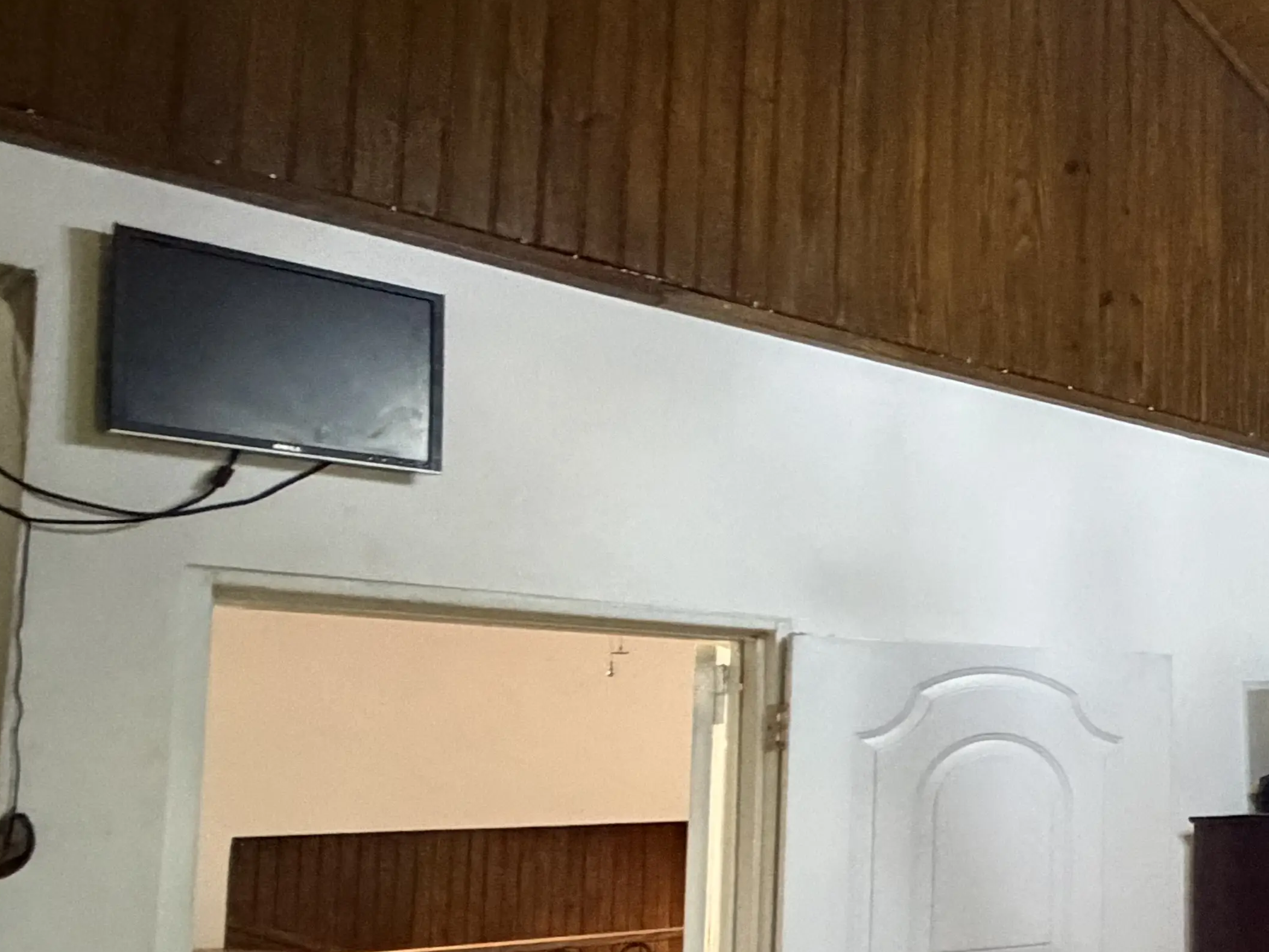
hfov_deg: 33.5
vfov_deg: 37.1
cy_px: 673
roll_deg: +1.9
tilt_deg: +4.4
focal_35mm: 38
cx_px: 1697
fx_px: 1393
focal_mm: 2.22
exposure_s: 1/40
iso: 1000
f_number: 2.2
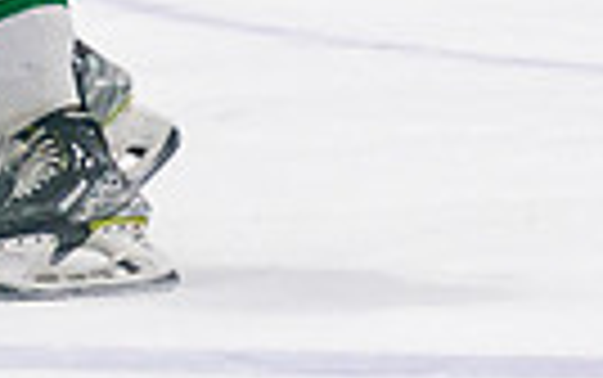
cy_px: -307
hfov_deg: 1.7
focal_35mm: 1205
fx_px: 19819
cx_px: 645
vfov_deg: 1.1
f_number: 2.8
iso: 320
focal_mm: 140
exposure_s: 1/640
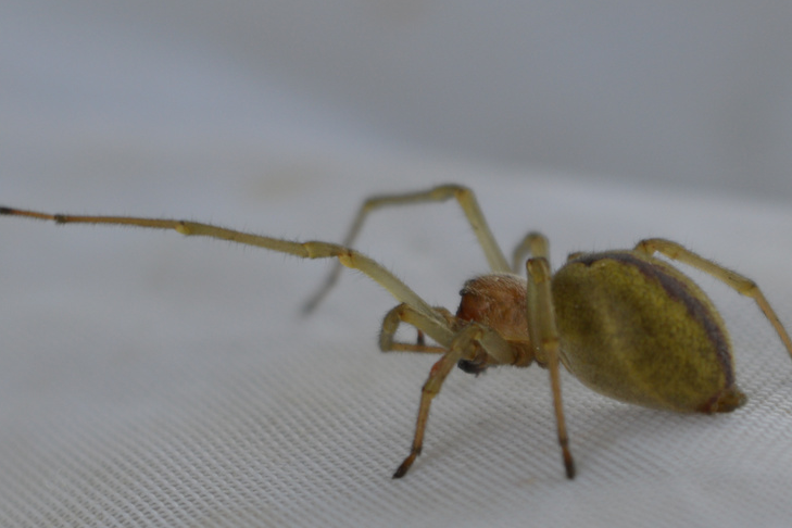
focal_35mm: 109
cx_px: 427
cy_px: 302
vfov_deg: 12.6
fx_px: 2390
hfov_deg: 18.8
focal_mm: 55
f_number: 8
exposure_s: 1/125
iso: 125
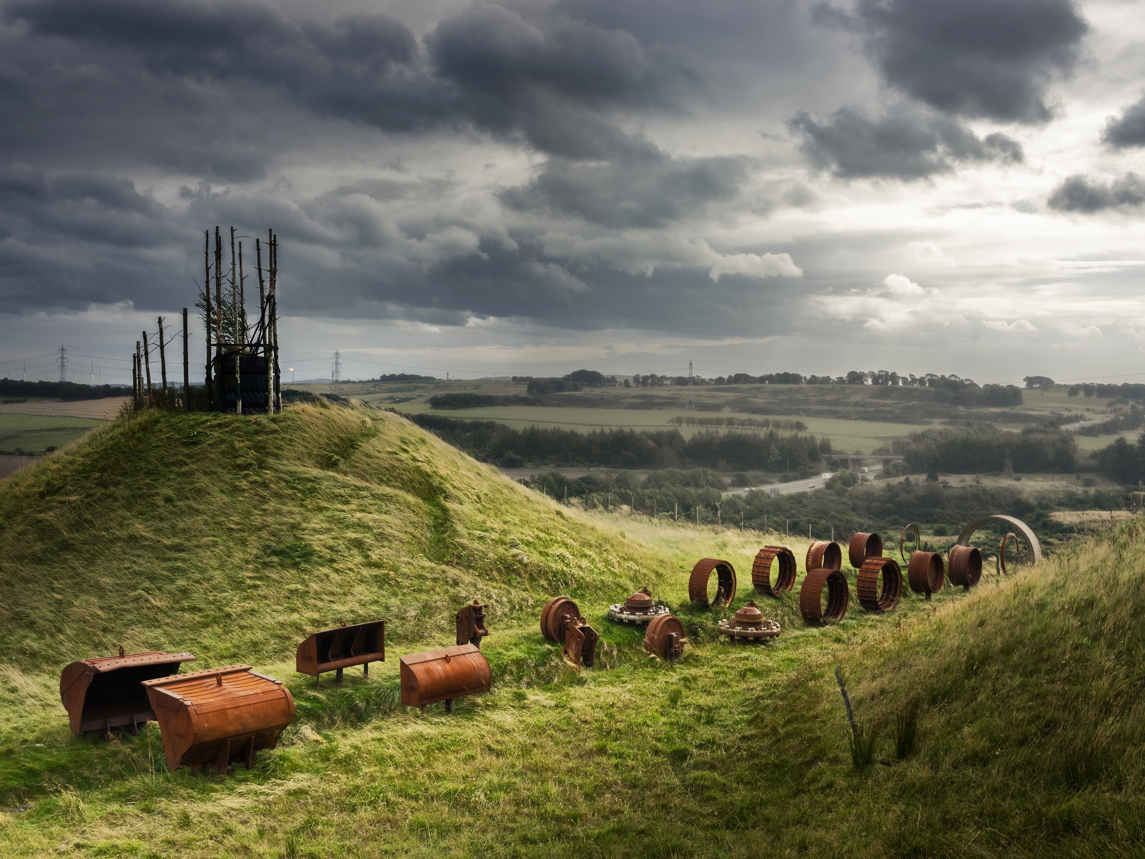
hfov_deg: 53.9
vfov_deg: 41.8
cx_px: 514
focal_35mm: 34
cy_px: 432
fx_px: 1125
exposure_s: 1/500
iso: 100
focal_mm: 21
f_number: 8
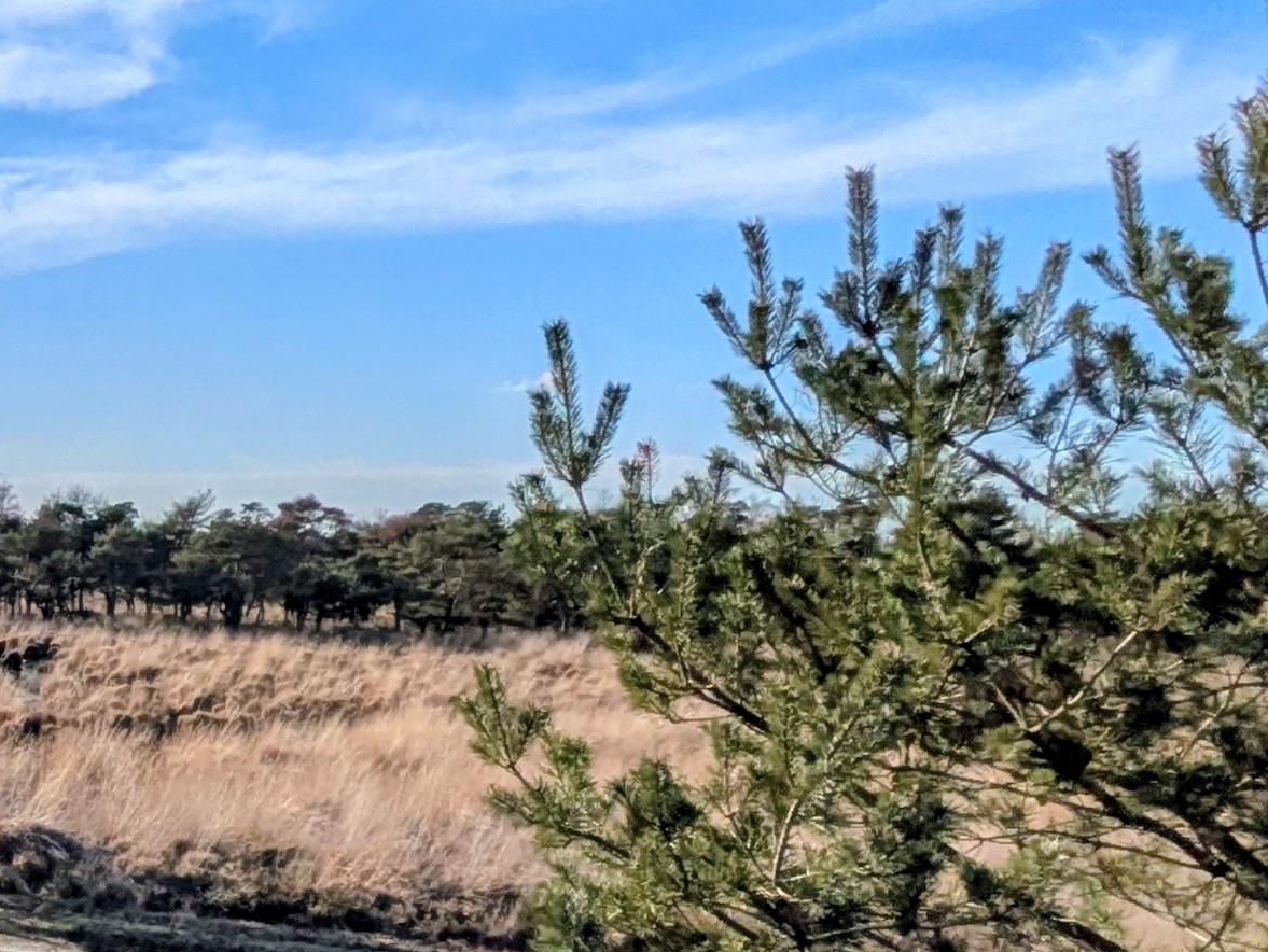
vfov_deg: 26.5
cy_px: 568
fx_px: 2016
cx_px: -395
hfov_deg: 28.4
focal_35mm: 55
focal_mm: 1.83
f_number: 2.2
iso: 46
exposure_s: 1/6024
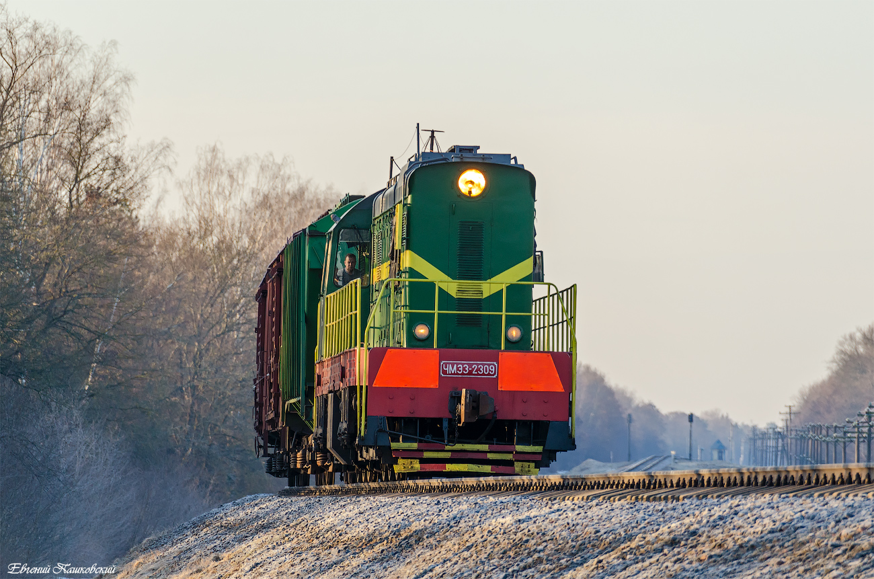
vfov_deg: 3.6
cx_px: 437
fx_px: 9085
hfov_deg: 5.5
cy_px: 290
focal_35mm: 375
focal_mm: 250
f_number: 6.3
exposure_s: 1/320
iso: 200
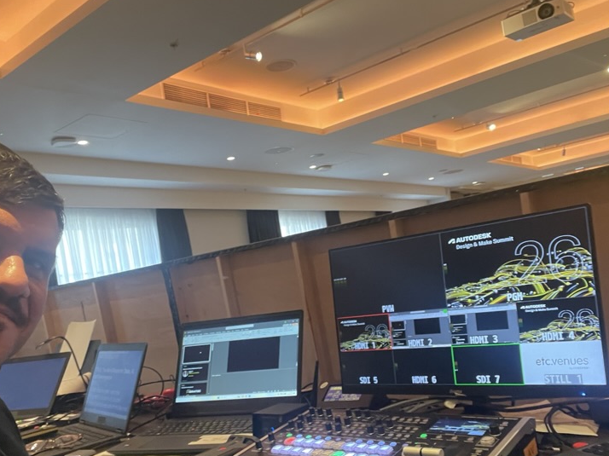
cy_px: 291
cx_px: 315
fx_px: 580
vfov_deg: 42.5
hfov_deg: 55.4
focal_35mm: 33
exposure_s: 1/30
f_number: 2.2
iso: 400
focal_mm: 2.71
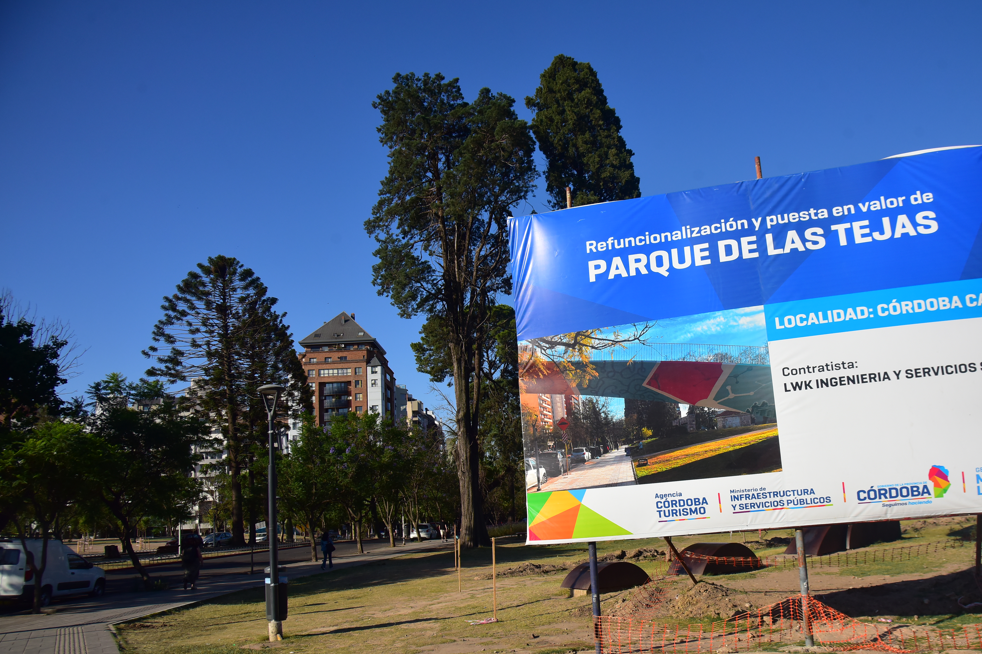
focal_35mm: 28
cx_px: 561
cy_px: 379
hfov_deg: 65.2
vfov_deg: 46.2
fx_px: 764
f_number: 7.1
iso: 800
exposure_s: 1/3200
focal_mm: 24
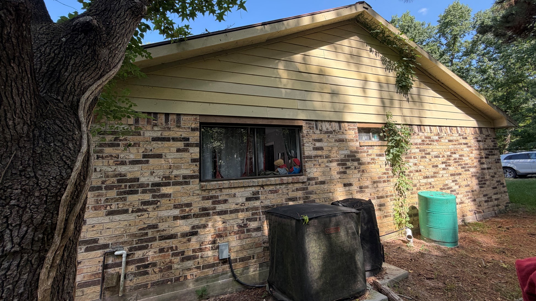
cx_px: 264
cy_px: 131
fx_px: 227
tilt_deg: +8.1
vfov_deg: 66.8
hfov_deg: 99.4
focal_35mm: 16
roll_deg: +1.8
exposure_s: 1/273
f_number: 2.2
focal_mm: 2.22
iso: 50
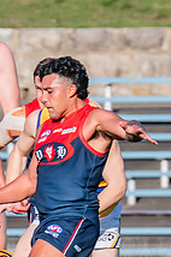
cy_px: 199
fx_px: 17404
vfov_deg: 0.8
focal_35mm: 2435
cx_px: 121
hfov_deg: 0.6
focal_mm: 420
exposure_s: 1/1600
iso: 800
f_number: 9
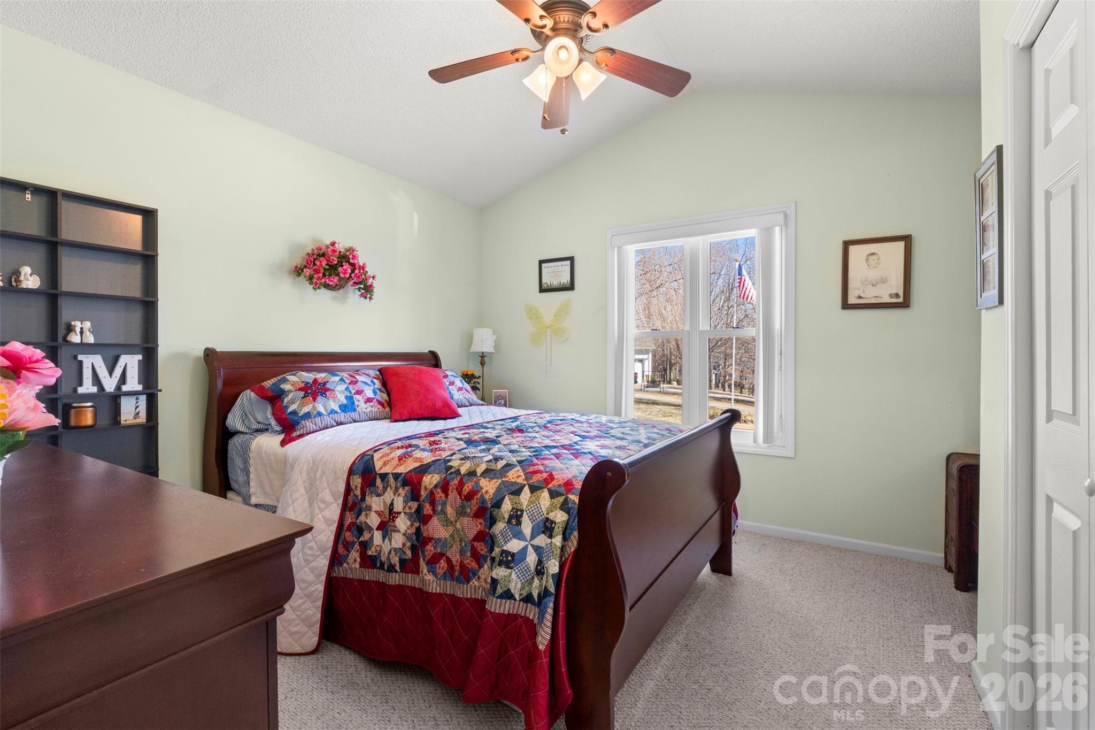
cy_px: 365
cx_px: 548
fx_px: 502
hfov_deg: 95.0
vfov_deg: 72.0
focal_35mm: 16
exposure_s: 1/3
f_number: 9
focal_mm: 11
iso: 250
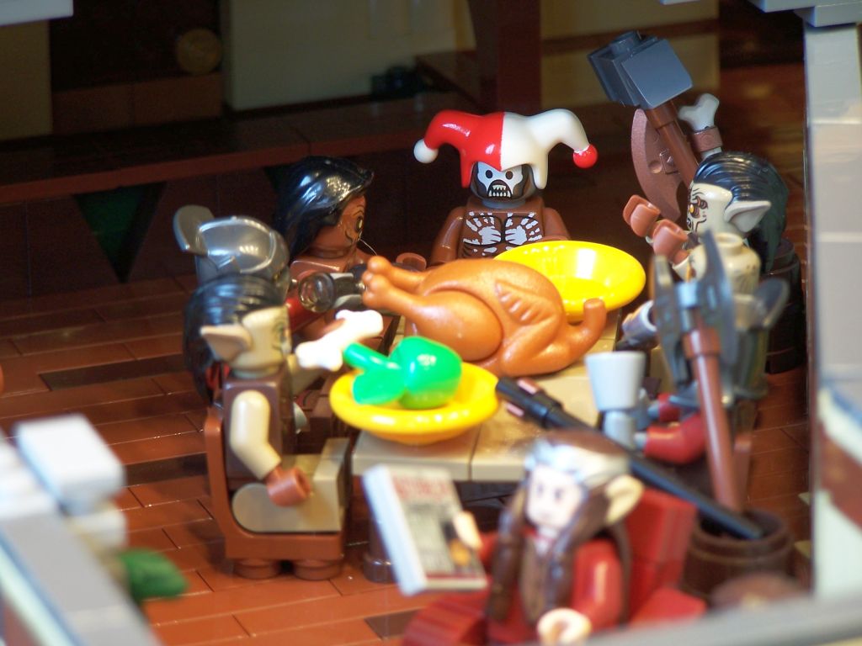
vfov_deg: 7.9
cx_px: 431
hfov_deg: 10.5
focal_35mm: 189
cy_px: 323
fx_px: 4706
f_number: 3.2
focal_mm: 31.3
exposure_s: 1/3
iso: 80
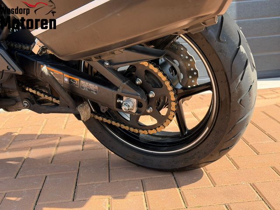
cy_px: 105
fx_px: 388
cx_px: 140
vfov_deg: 30.3
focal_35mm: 48
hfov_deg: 39.7
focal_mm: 6.76
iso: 80
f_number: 1.78
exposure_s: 1/1133
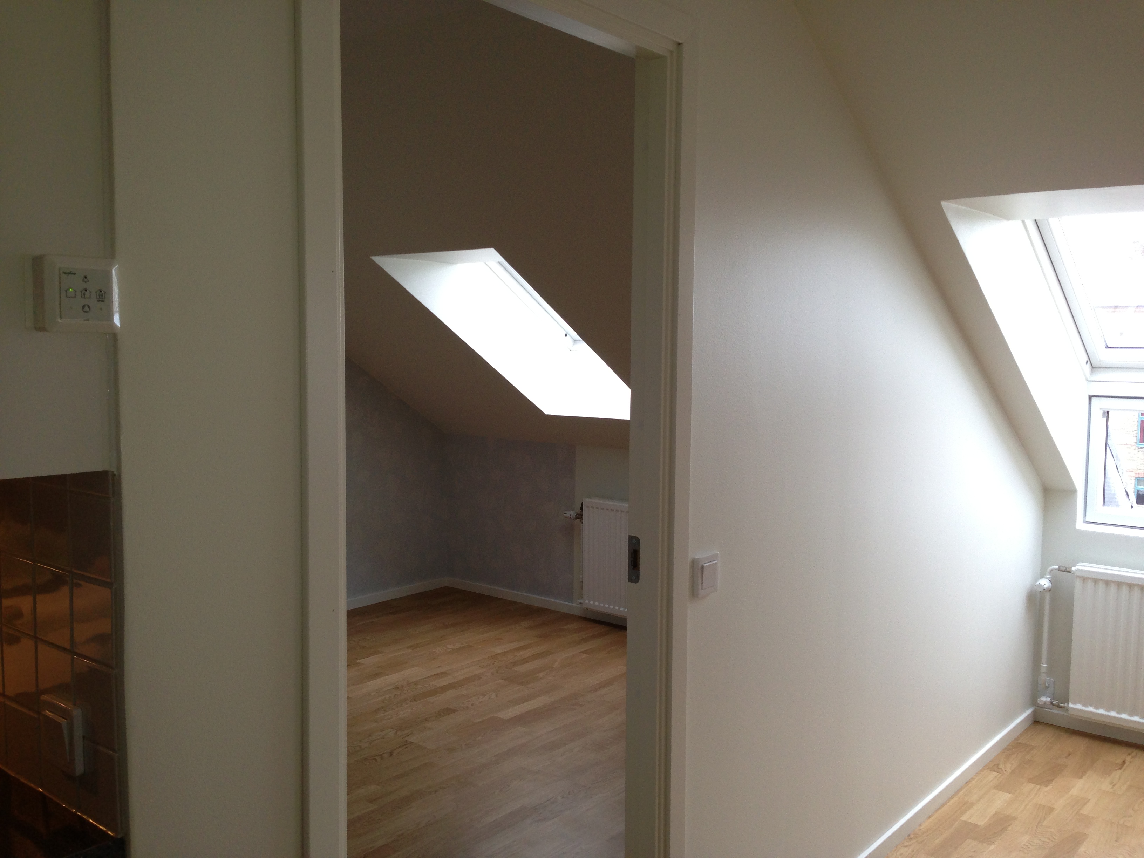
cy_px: 429
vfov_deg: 42.9
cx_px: 572
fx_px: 1091
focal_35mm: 33
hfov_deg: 55.4
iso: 80
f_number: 2.4
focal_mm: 4.13
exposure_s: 1/40
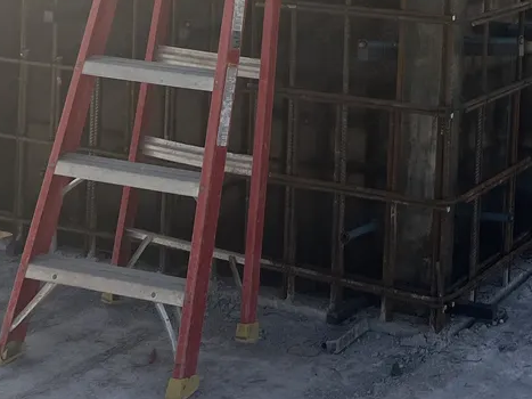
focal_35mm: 78
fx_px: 1198
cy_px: -123
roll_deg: -3.2
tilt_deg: -2.3
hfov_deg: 23.6
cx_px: 568
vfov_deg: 17.7
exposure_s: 1/4831
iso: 50
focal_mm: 5.7
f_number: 1.5
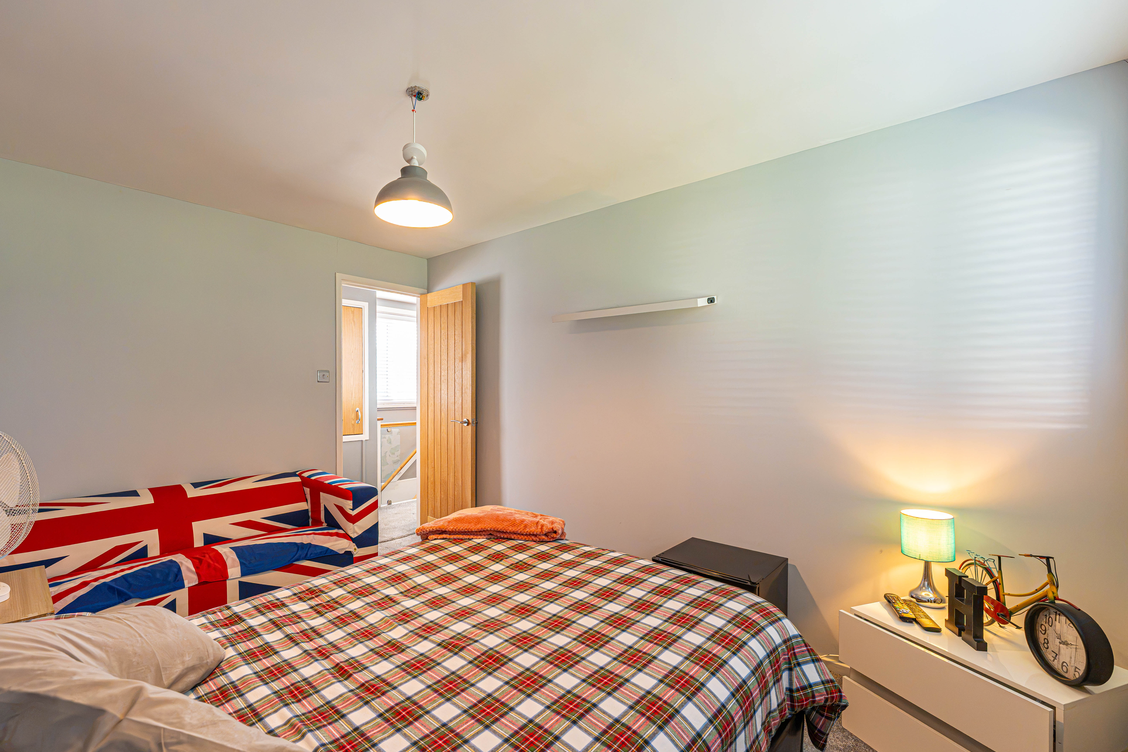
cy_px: 400
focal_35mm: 15
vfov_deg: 77.2
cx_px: 528
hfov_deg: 100.3
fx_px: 470
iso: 3200
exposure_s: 1/100
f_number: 7.1
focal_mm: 14
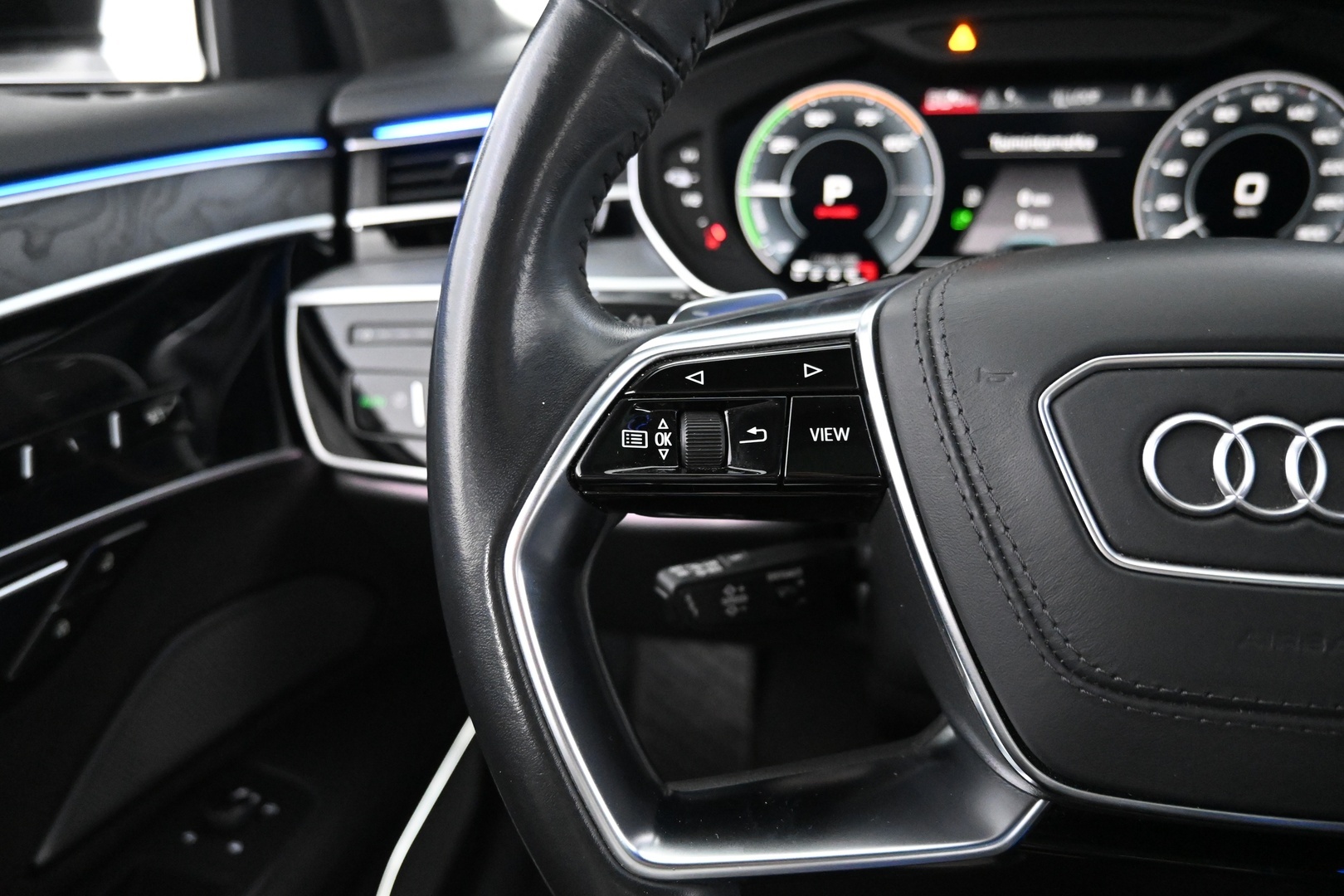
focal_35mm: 24
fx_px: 896
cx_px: 672
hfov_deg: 73.7
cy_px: 448
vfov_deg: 53.1
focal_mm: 16
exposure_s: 1/25
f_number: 3.5
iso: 6400
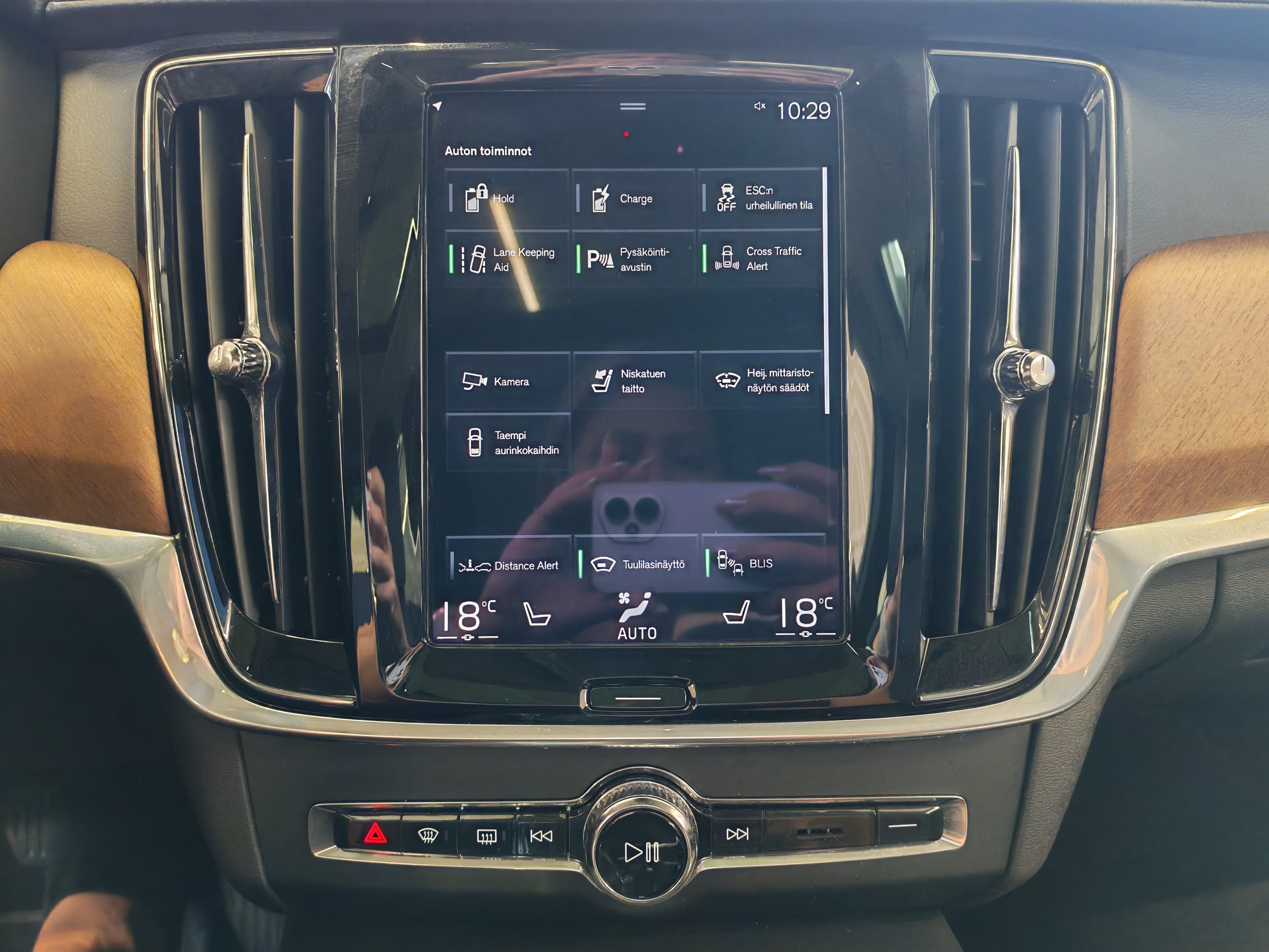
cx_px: 634
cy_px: 476
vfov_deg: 46.8
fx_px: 1100
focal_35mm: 30
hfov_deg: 60.0
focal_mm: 6.12
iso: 2315
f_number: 1.9
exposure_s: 1/50
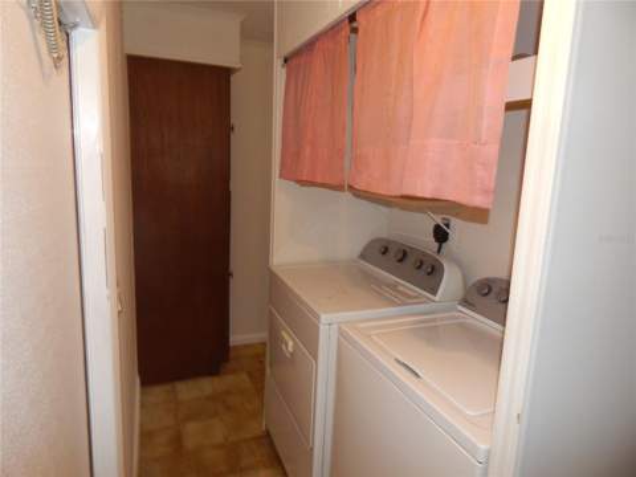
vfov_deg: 61.1
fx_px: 404
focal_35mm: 22
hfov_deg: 76.4
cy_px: 238
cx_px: 318
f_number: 3
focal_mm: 4
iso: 200
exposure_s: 1/30
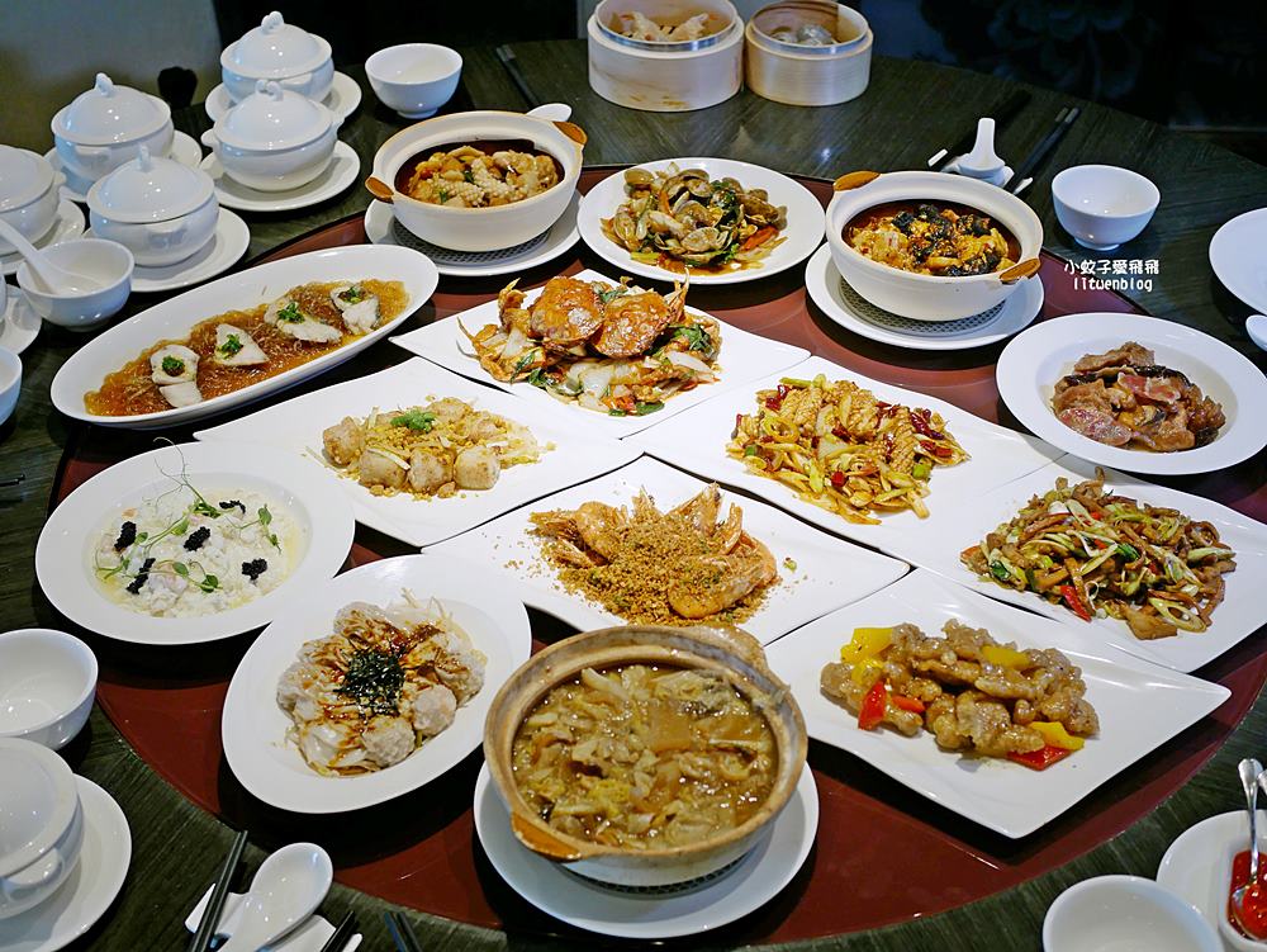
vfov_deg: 29.1
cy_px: 476
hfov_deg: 38.2
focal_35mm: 50
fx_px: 1831
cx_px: 634
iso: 200
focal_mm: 25
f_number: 2.5
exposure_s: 1/160
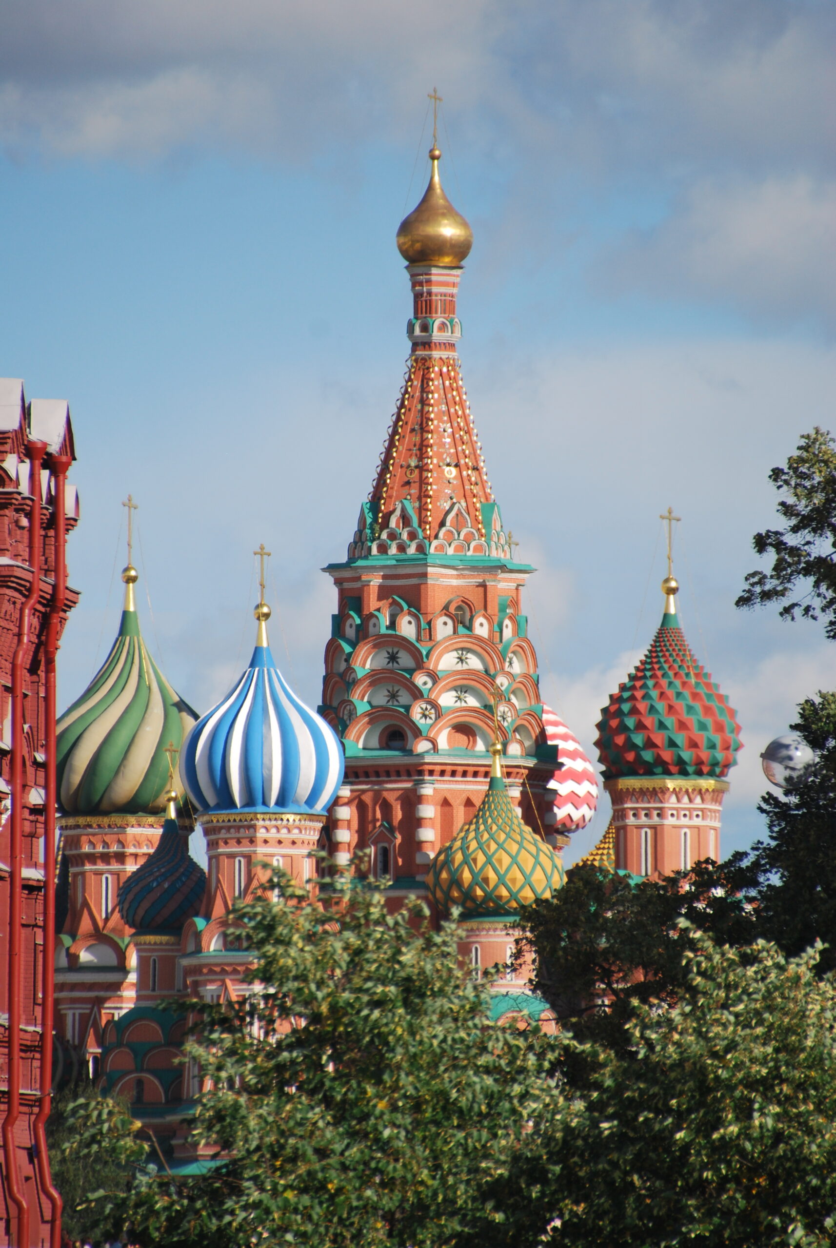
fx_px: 14065
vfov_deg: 5.1
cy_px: 624
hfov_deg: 3.4
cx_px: 418
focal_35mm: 405
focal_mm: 270
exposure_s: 1/800
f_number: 6.3
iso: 200
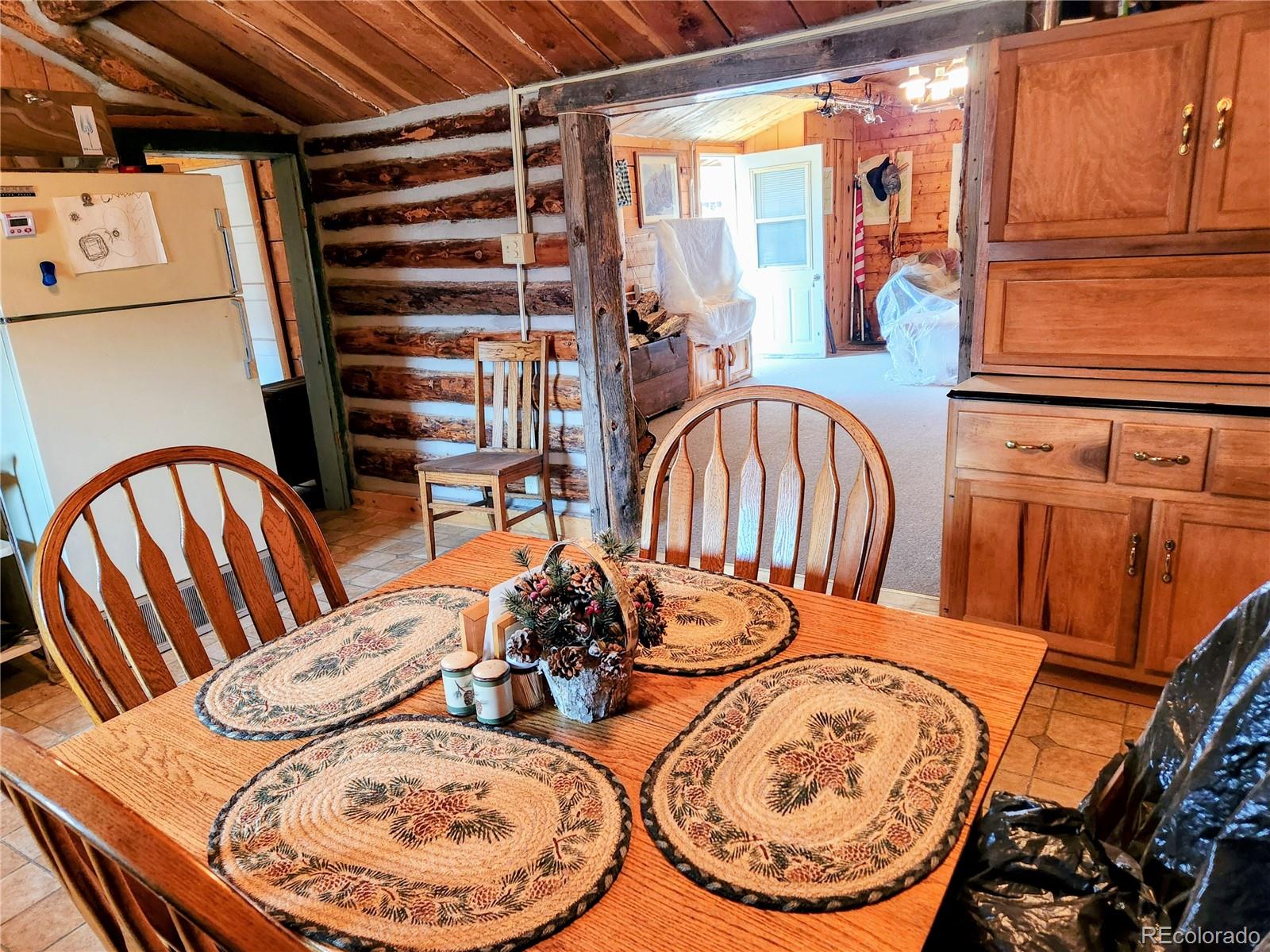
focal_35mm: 23
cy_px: 476
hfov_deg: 73.9
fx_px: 844
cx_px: 635
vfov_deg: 58.9
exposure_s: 1/120
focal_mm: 5.4
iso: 500
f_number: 1.8
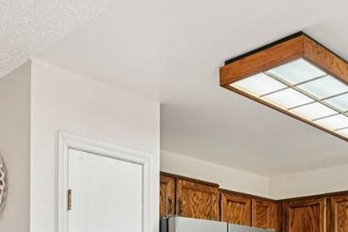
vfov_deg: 23.2
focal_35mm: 53
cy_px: 283
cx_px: 187
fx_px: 512
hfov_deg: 37.5
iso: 220
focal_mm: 14
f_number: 8
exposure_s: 1/15
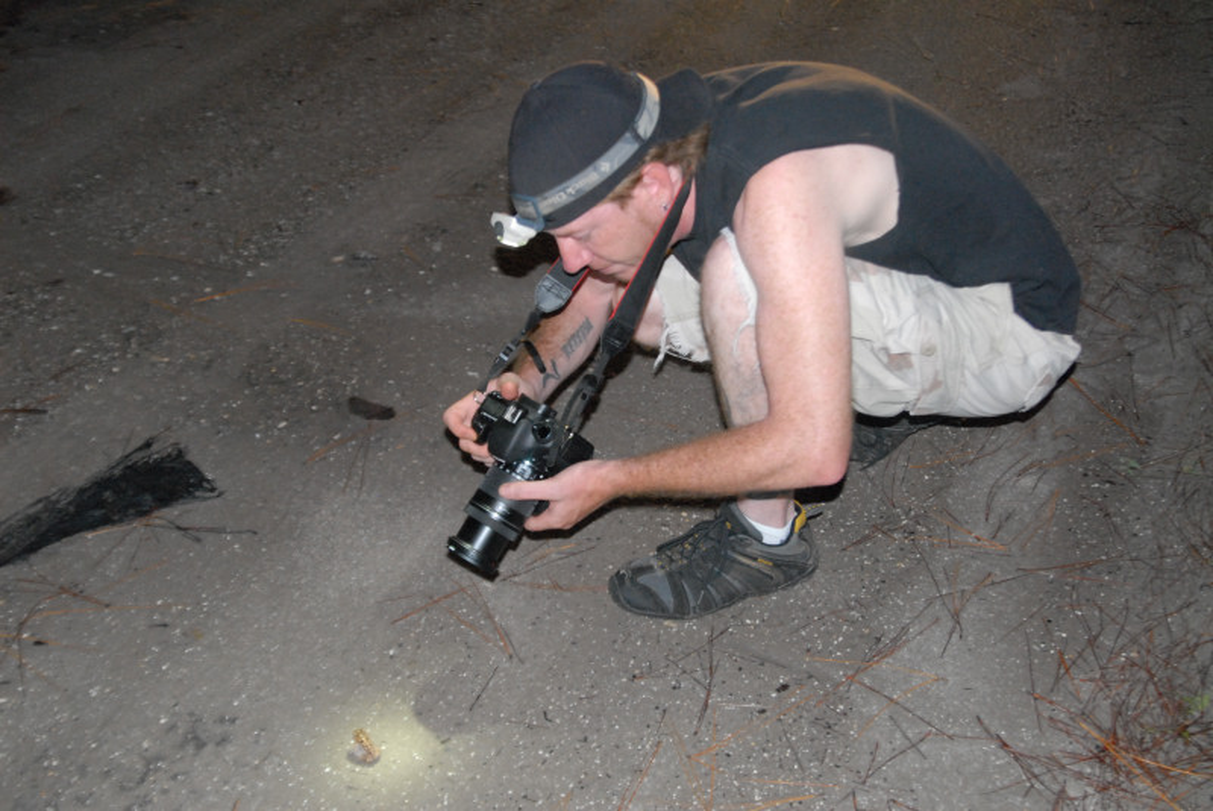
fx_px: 1416
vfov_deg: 32.0
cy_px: 406
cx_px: 606
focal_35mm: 42
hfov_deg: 46.4
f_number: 2.8
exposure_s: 1/80
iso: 1100
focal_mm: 28
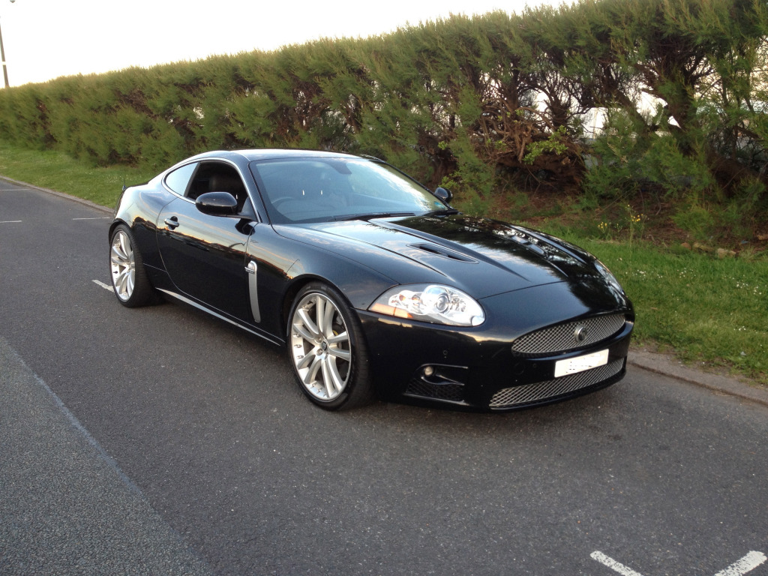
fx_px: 777
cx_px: 384
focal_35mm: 35
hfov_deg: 52.6
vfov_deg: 40.7
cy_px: 288
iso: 64
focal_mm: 4.3
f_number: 2.4
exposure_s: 1/60
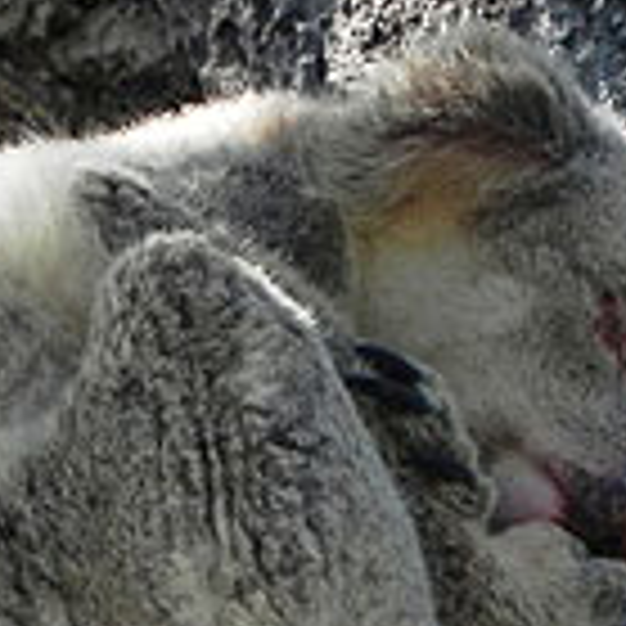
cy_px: 554
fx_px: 17104
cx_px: 230
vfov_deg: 2.1
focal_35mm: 836
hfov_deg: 2.1
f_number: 6.3
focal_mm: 51.8
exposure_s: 1/277
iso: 160
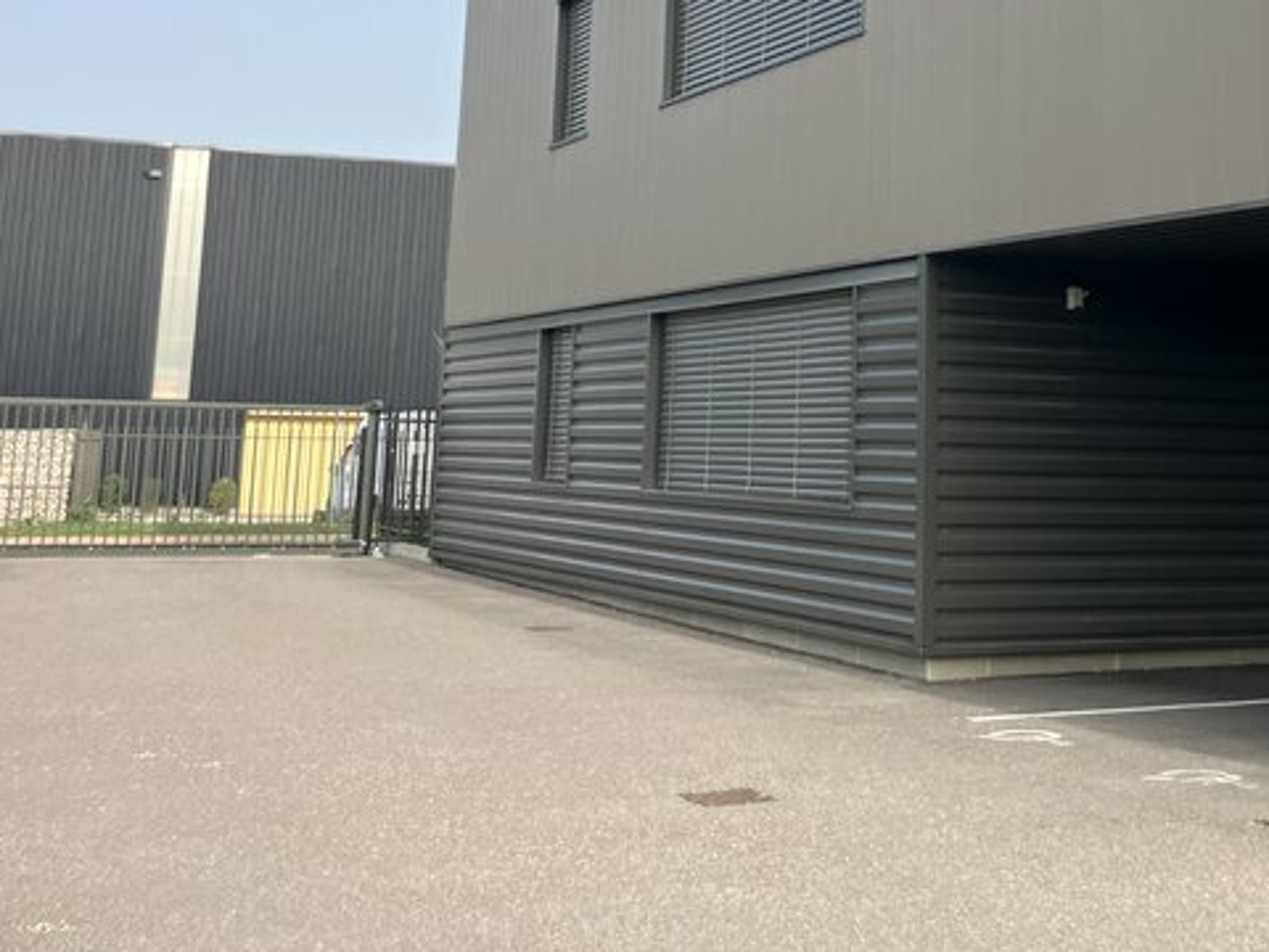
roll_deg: -0.4
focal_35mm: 56
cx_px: 870
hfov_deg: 34.0
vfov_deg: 25.0
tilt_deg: +11.4
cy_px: 32
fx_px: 2053
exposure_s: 1/1130
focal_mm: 3.99
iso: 32
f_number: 1.8
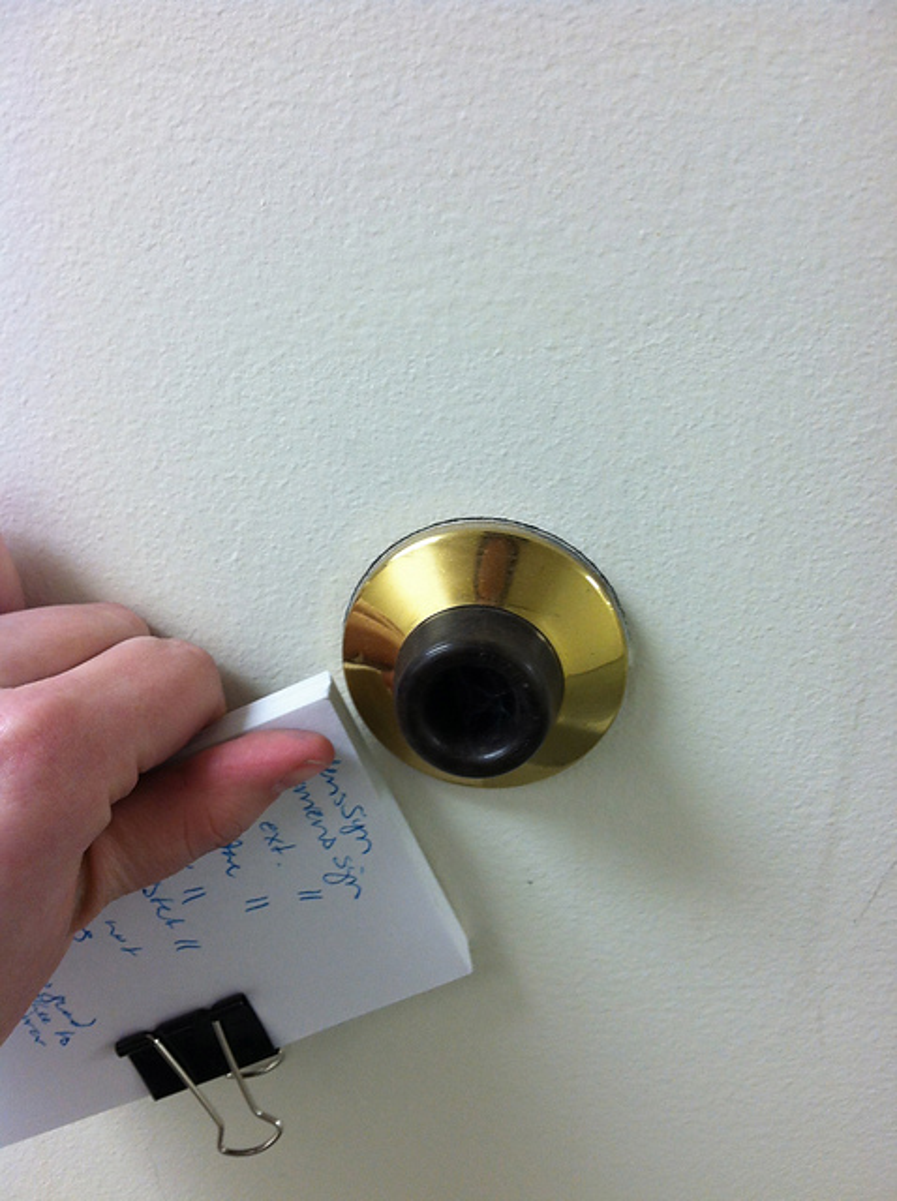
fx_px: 1213
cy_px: 600
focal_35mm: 35
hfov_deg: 40.6
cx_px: 448
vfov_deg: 52.7
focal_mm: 3.85
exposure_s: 1/20
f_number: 2.8
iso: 80
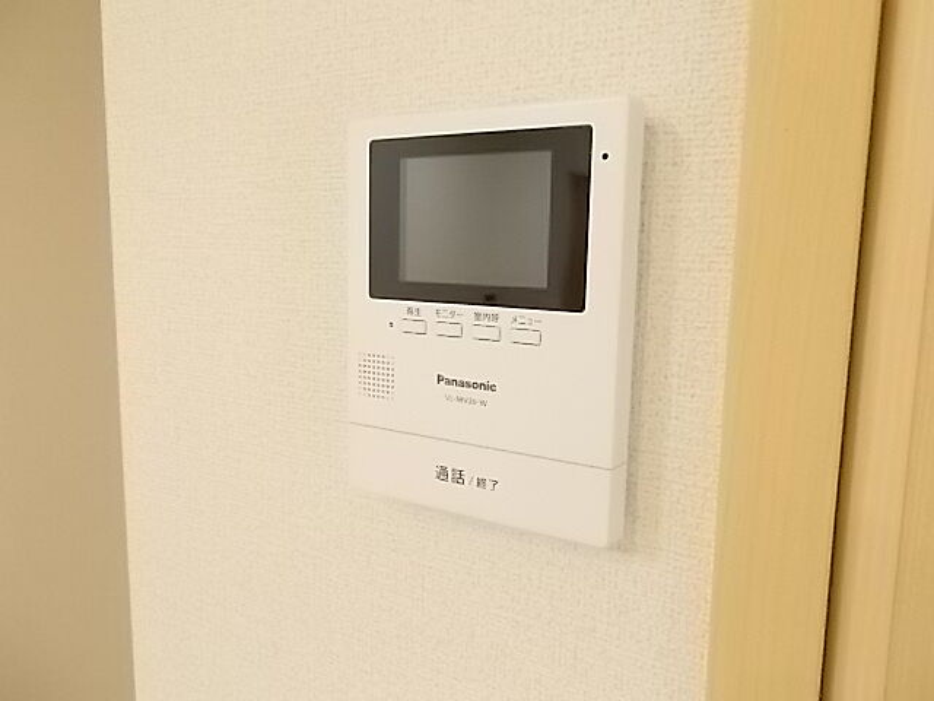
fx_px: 702
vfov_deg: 53.1
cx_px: 467
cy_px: 350
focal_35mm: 26
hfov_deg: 67.3
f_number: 3.2
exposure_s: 1/60
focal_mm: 4.6
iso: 800
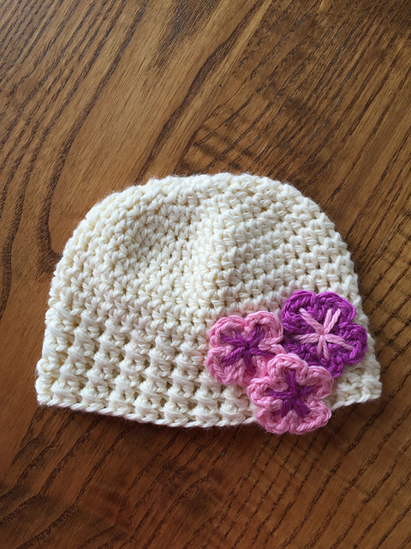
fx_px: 459
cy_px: 274
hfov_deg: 48.2
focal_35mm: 29
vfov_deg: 61.7
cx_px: 206
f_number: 2.2
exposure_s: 1/188
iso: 32
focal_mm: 4.15
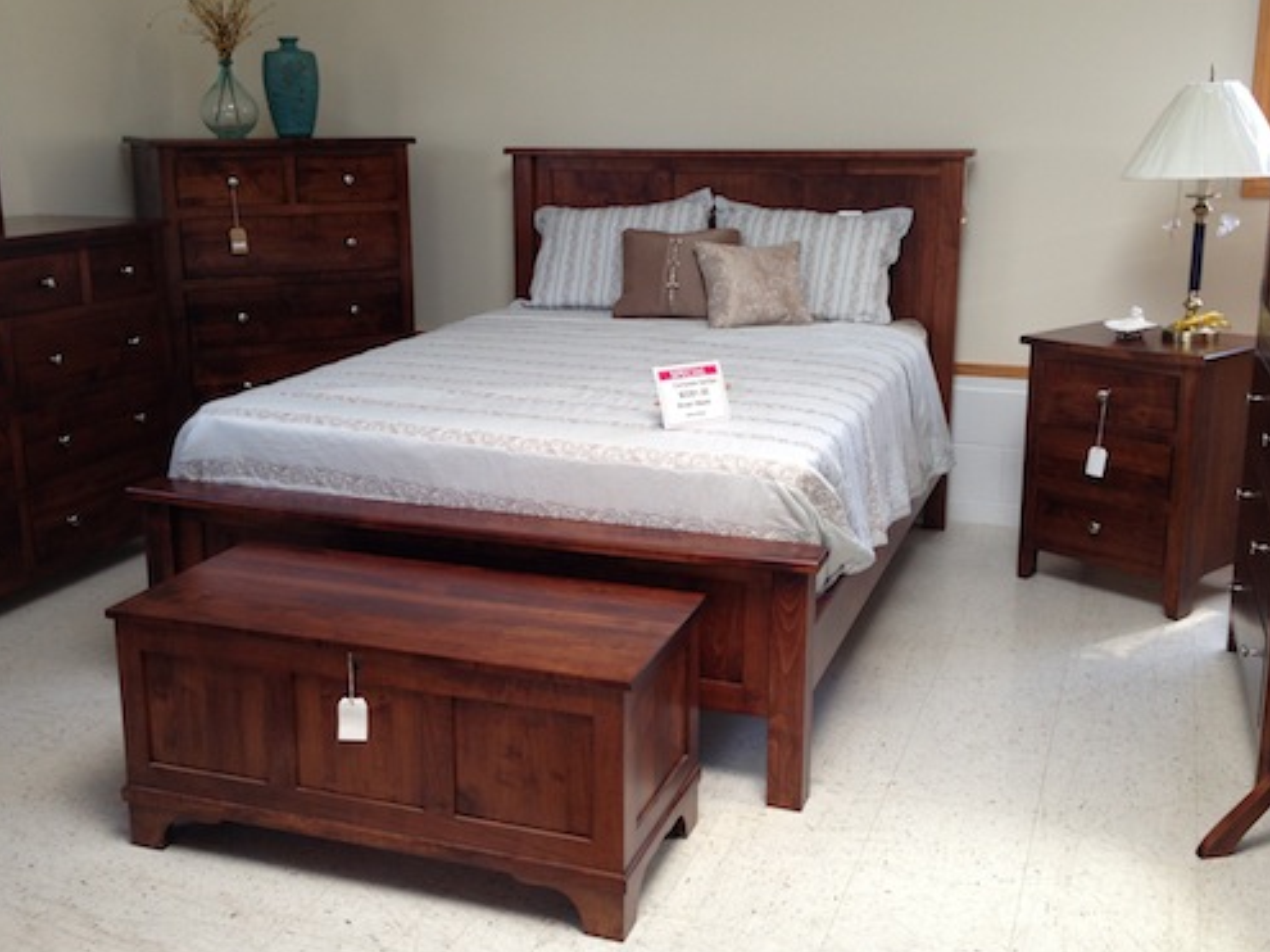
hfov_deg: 46.8
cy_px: 446
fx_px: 1467
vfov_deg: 35.9
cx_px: 618
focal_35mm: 40
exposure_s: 1/40
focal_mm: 4.13
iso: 50
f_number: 2.4
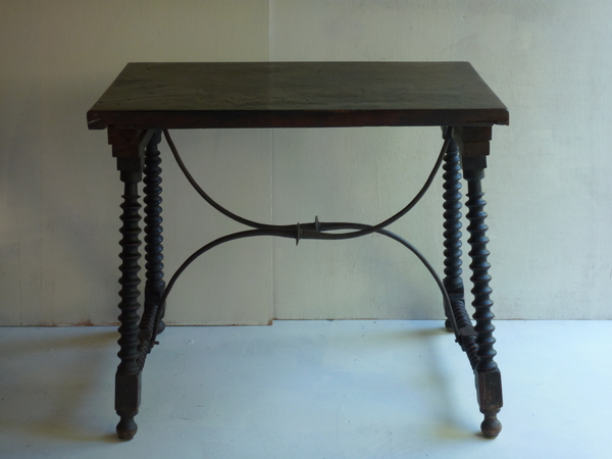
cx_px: 306
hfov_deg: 36.8
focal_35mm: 52
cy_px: 230
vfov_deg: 28.0
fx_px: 919
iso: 80
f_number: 3.8
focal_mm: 8.5
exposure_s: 1/13
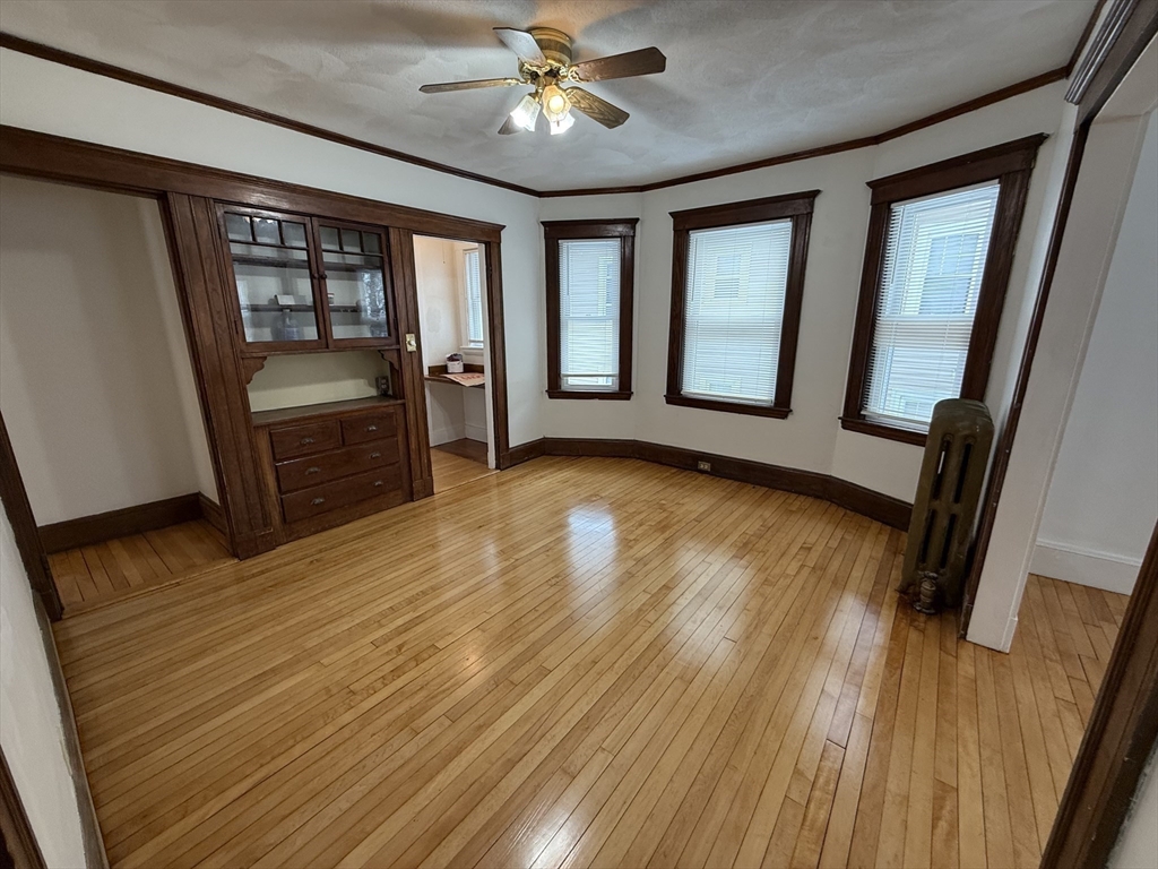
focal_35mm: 14
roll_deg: +0.5
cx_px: 579
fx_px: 468
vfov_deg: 85.7
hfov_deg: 102.1
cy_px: 434
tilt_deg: -13.0
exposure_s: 1/120
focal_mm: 2.22
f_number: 2.2
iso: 125
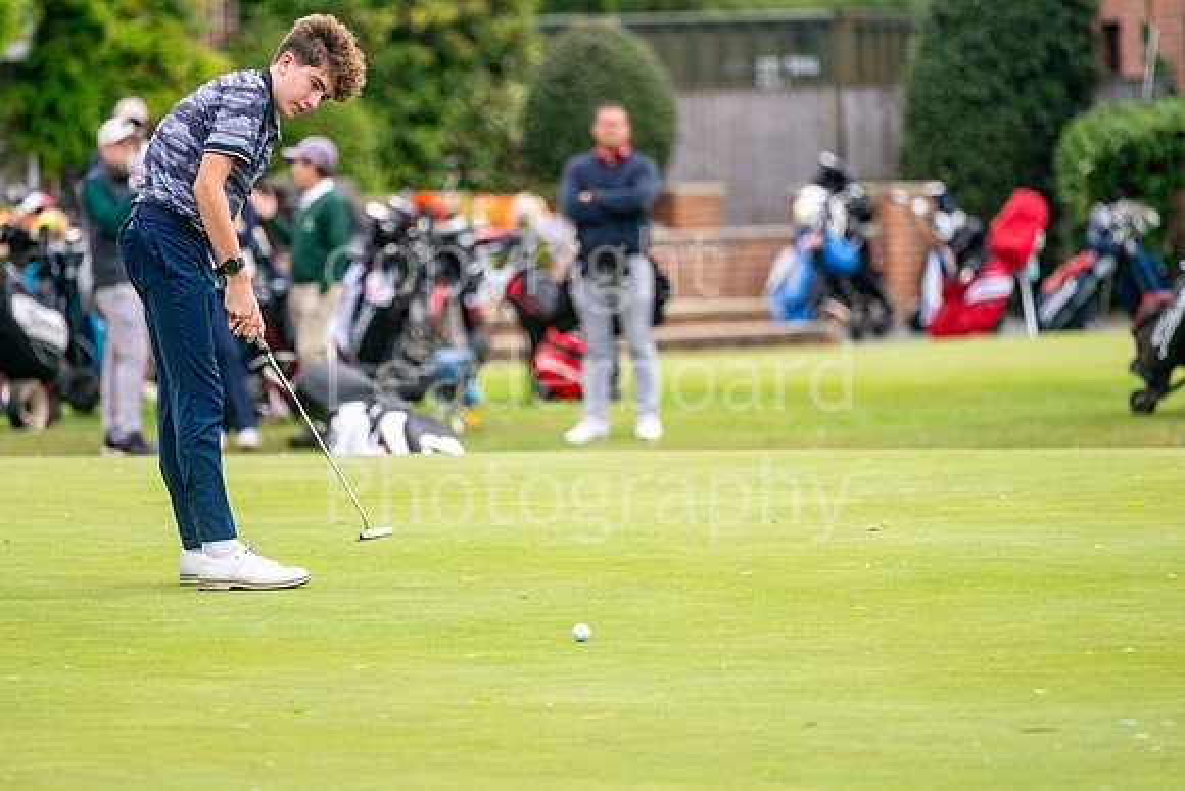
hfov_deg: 6.3
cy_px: 359
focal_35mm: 328
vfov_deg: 4.2
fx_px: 10796
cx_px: 537
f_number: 4
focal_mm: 300
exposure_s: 1/2000
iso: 320
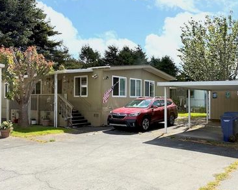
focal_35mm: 32
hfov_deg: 54.6
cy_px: 97
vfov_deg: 45.8
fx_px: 225
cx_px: 157
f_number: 1.78
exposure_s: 1/9091
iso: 100
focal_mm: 6.76
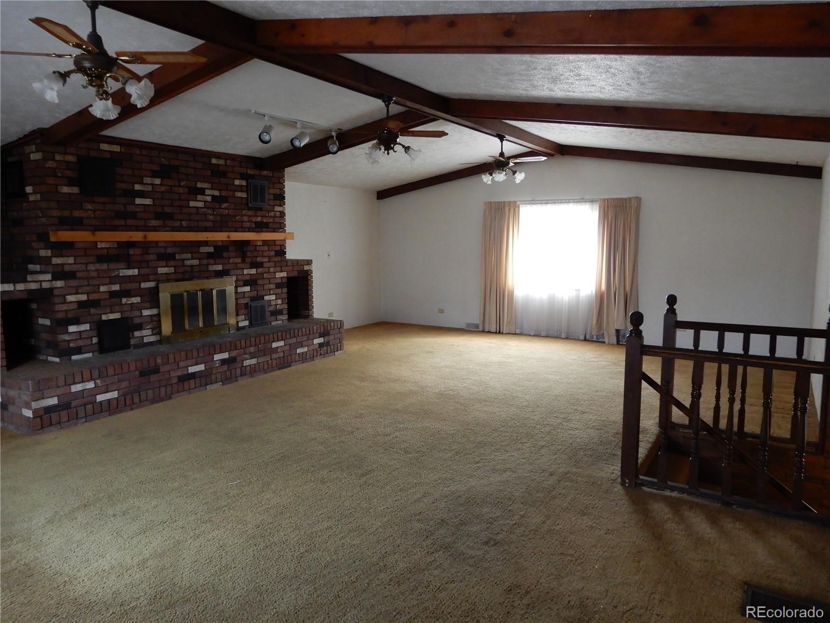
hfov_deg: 71.6
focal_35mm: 24
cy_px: 312
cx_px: 415
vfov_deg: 56.8
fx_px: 575
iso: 400
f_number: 3.4
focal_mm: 4.3
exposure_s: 1/15
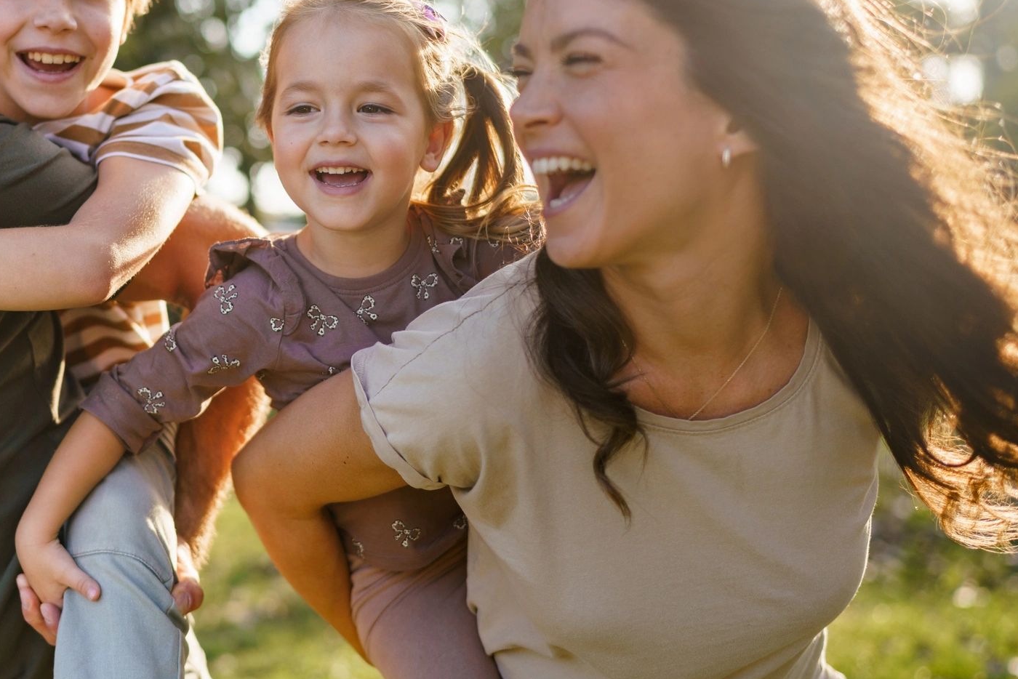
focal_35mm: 53
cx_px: 262
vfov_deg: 25.4
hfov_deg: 36.7
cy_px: 252
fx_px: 1499
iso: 100
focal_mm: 35
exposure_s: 1/1000
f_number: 1.8
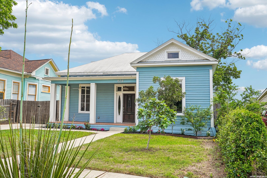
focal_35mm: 32
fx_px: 237
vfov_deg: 41.1
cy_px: 89
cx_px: 134
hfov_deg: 58.7
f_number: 8
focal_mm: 32
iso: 100
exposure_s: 1/200
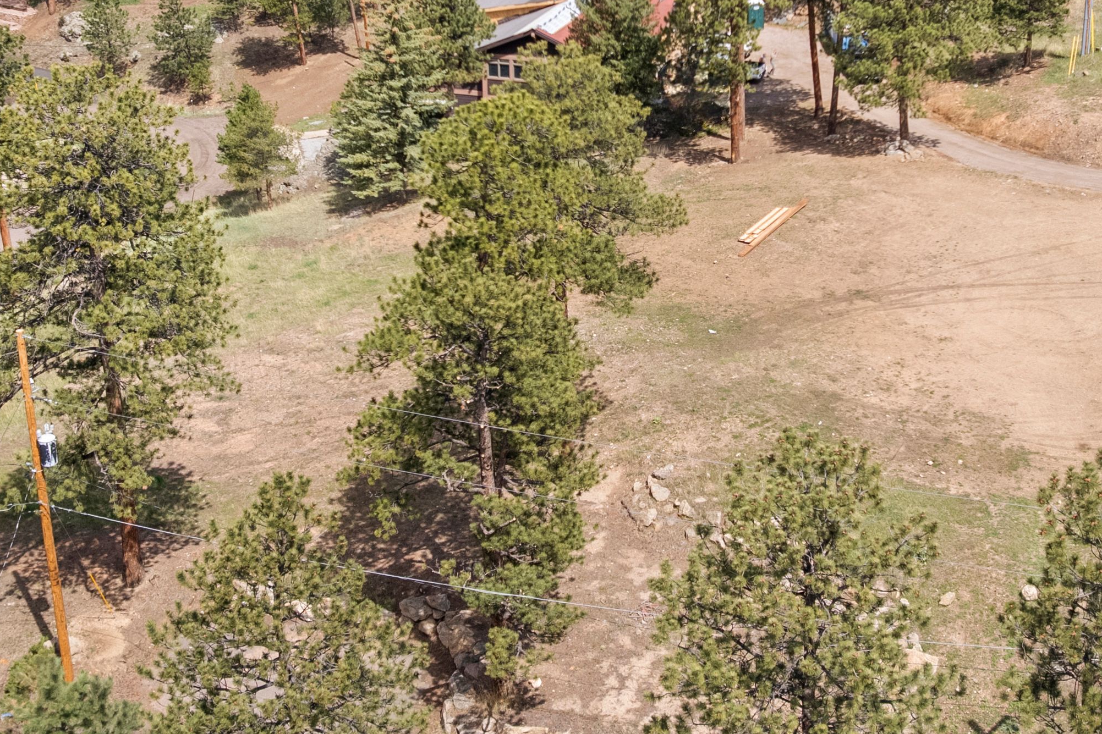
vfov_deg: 22.5
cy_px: 222
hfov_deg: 33.3
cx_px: 668
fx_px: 1836
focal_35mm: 60
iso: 100
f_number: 2.8
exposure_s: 1/1500
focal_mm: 8.38
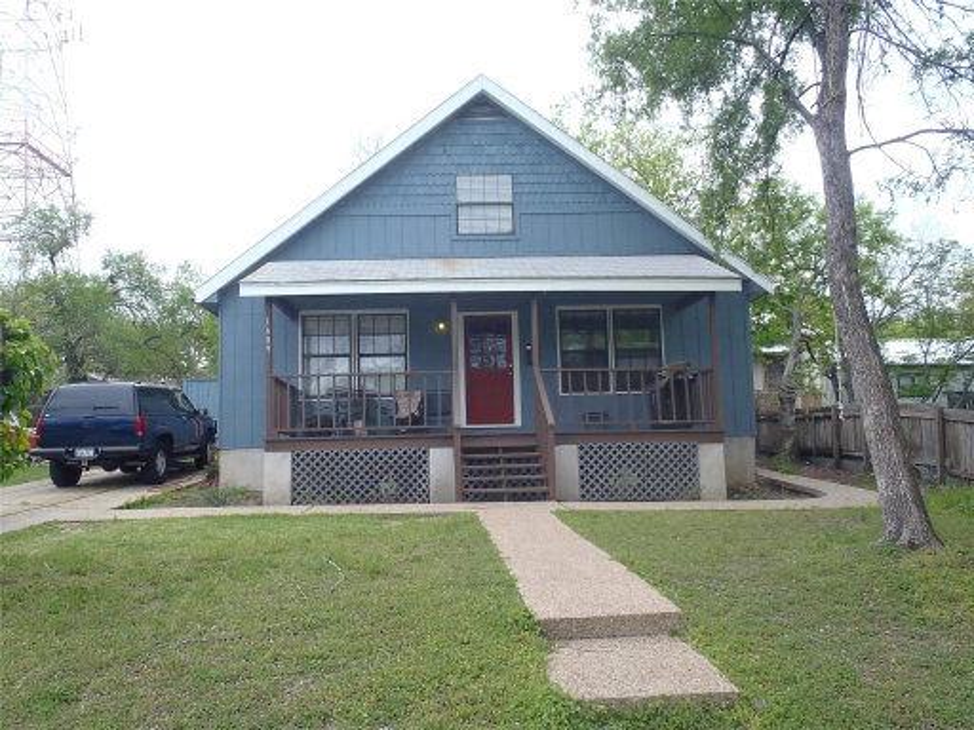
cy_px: 365
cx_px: 487
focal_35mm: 28
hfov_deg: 63.4
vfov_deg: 49.7
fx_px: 788
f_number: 11
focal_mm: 5
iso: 160
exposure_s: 1/60
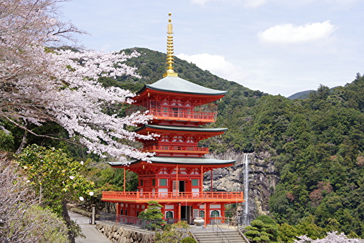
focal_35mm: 46
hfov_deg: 42.3
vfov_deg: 28.9
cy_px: 122
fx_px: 470
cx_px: 182
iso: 100
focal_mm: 31
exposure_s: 1/200
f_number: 7.1
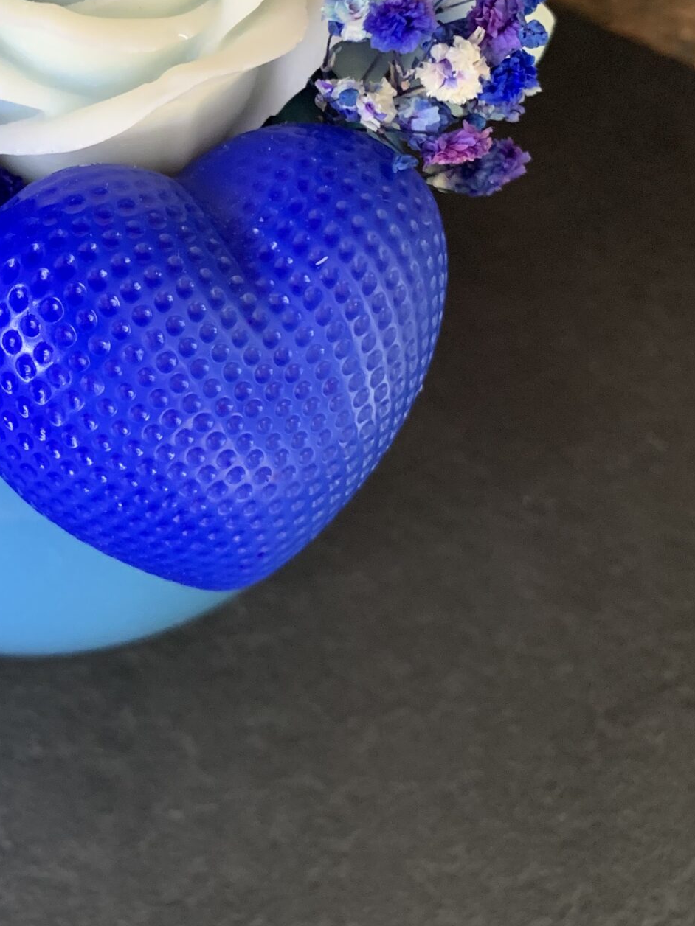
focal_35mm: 53
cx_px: 85
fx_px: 1419
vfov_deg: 34.7
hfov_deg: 26.7
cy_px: 150
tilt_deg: -52.5
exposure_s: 1/60
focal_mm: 4.25
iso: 320
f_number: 1.8
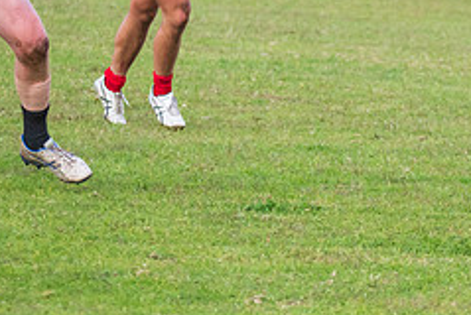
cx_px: 486
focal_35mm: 417
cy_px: -31
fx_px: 5462
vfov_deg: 3.3
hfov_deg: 4.9
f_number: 6.3
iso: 1000
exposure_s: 1/1250
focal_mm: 150
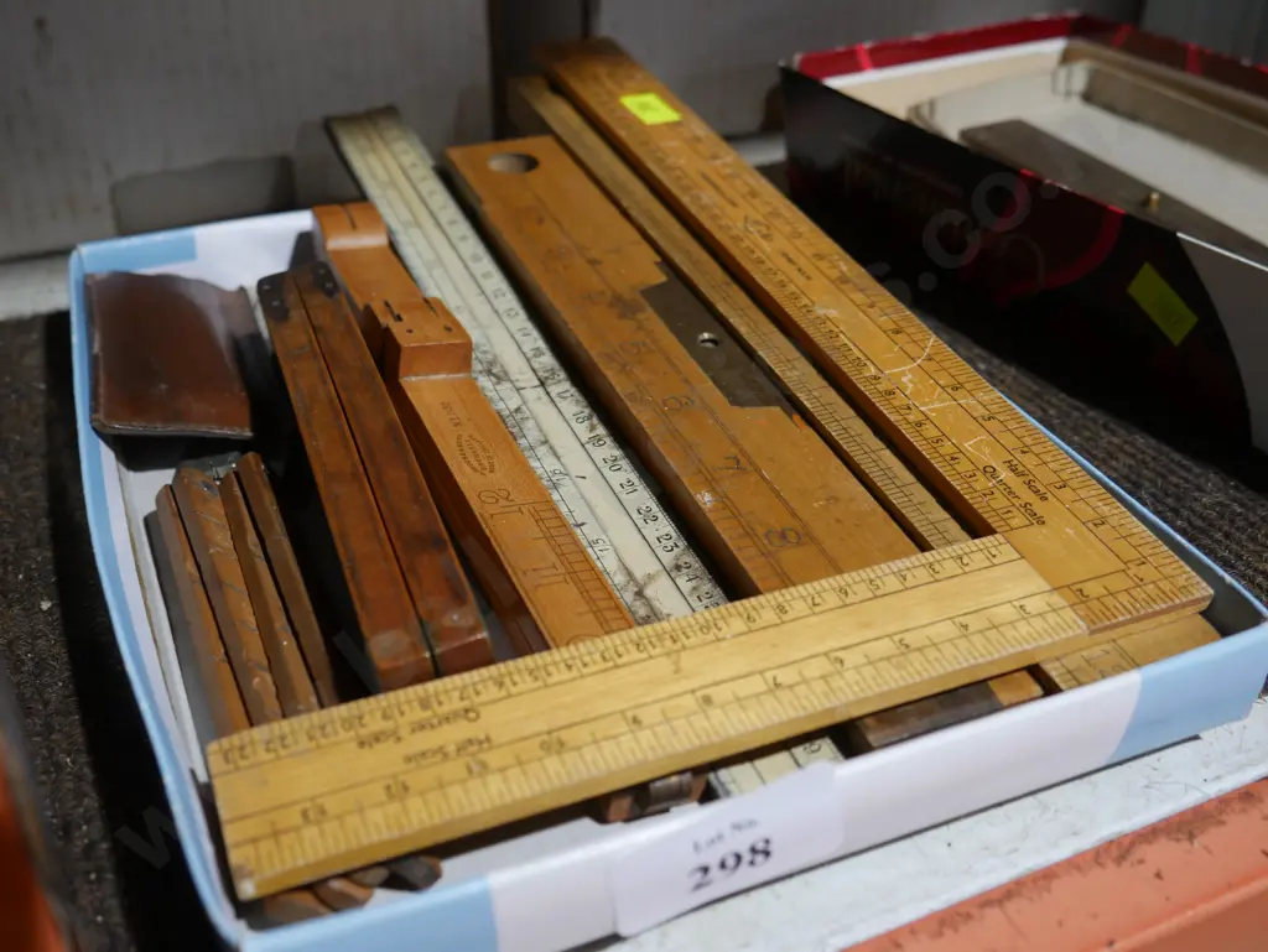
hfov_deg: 49.0
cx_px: 634
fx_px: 1393
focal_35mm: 38
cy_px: 476
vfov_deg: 37.8
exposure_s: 1/60
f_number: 4.1
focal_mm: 19
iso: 500
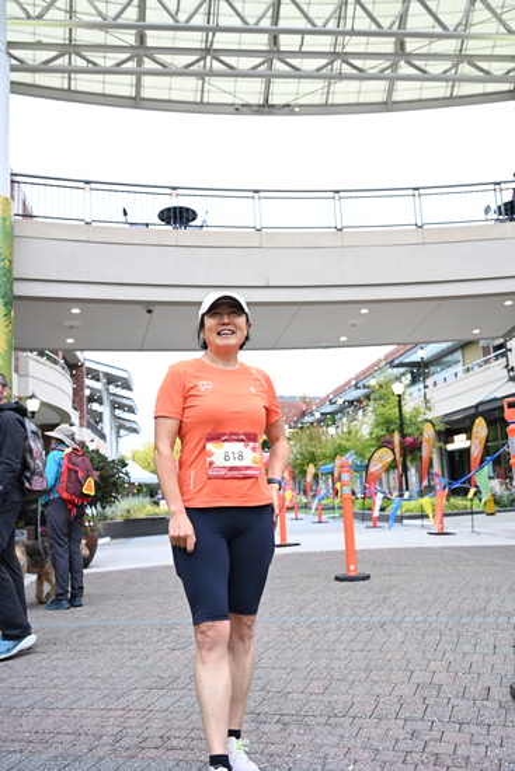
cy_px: 386
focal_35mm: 30
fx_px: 654
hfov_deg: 43.0
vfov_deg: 61.1
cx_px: 258
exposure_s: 1/500
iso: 3200
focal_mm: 30.5
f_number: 4
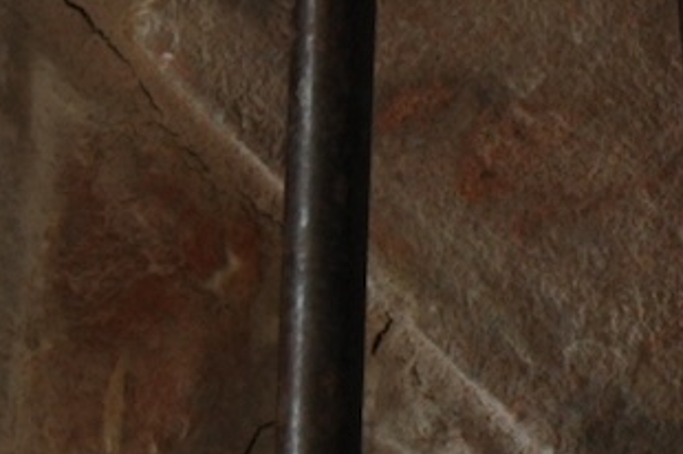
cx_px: 2164
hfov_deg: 4.7
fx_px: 7865
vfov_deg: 3.3
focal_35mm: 415
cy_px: -359
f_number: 9.5
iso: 200
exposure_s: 10
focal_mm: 38
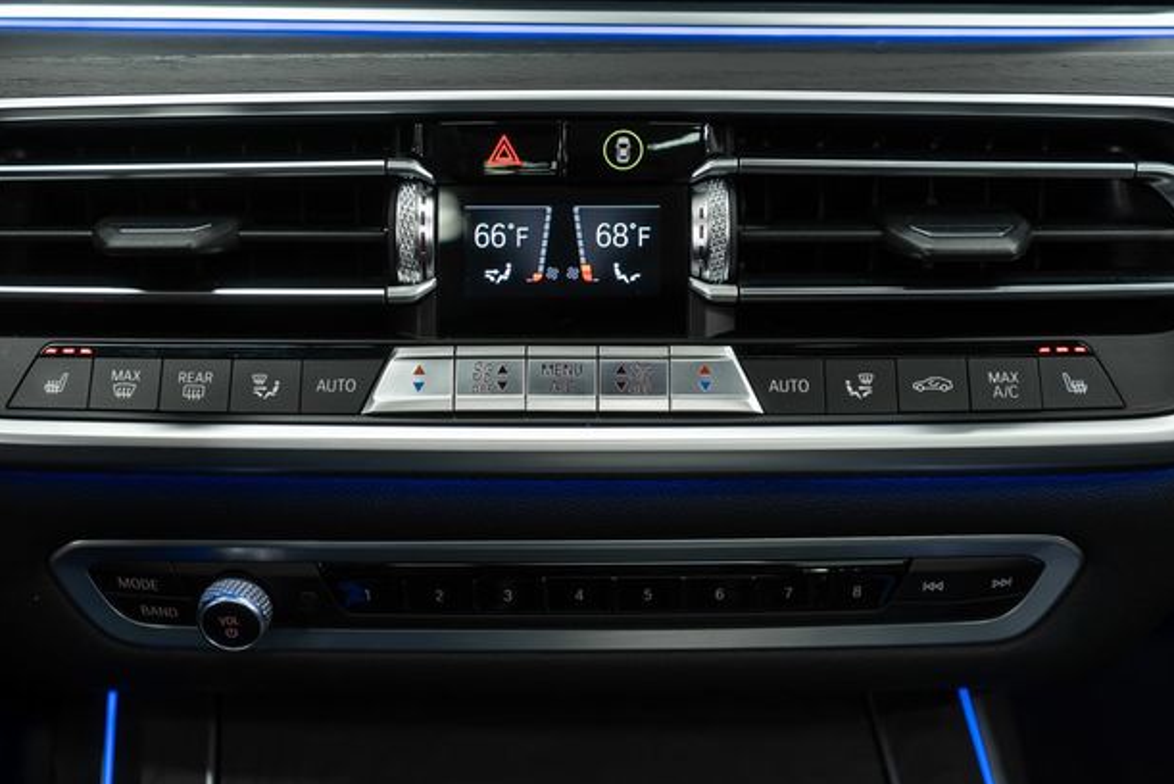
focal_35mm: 44
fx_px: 1435
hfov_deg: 44.5
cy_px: 403
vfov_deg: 30.5
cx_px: 565
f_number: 3.2
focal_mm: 28
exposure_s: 1/40
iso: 500
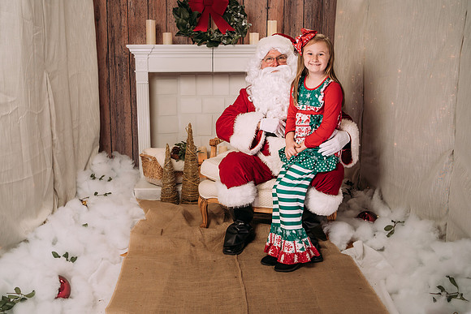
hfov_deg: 50.7
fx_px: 497
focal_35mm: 38
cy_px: 153
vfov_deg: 35.1
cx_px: 225
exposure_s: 1/100
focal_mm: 35
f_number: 5
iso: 100
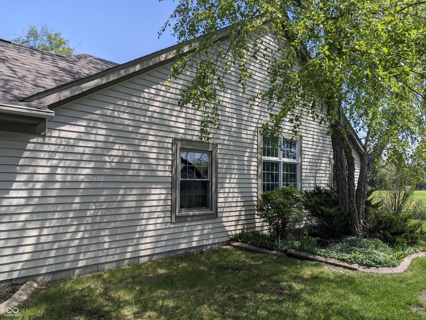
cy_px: 160
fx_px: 332
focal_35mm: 27
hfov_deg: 65.3
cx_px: 213
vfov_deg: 51.4
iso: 56
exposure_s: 1/1799
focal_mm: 4.38
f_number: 1.73
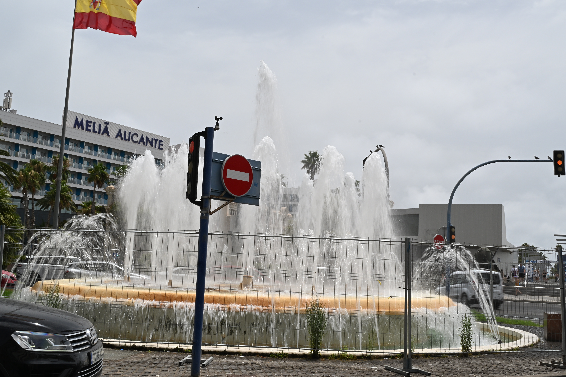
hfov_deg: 46.4
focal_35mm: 42
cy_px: 188
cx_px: 283
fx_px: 660
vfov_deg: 31.9
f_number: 22
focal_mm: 28
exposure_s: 1/30
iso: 100
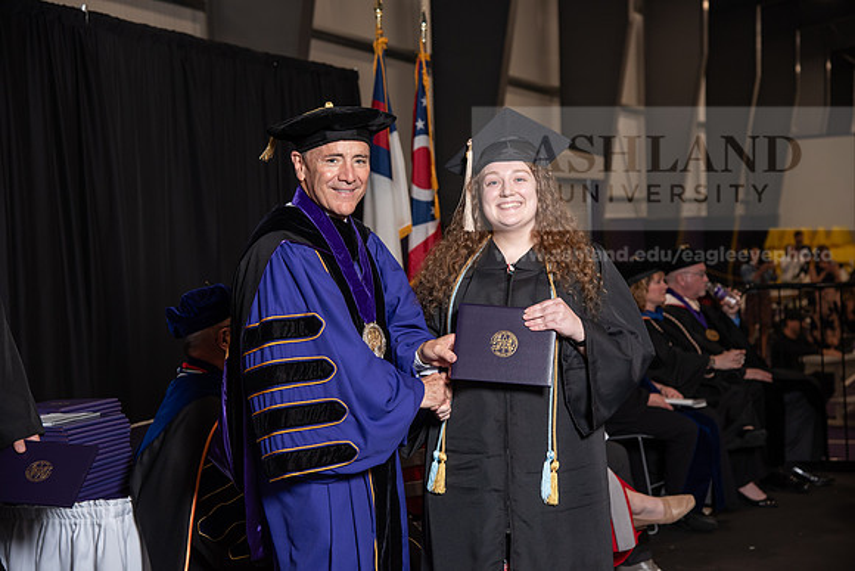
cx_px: 428
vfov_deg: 19.5
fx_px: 1663
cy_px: 286
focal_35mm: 70
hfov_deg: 28.8
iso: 1000
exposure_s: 1/200
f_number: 5
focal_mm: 70
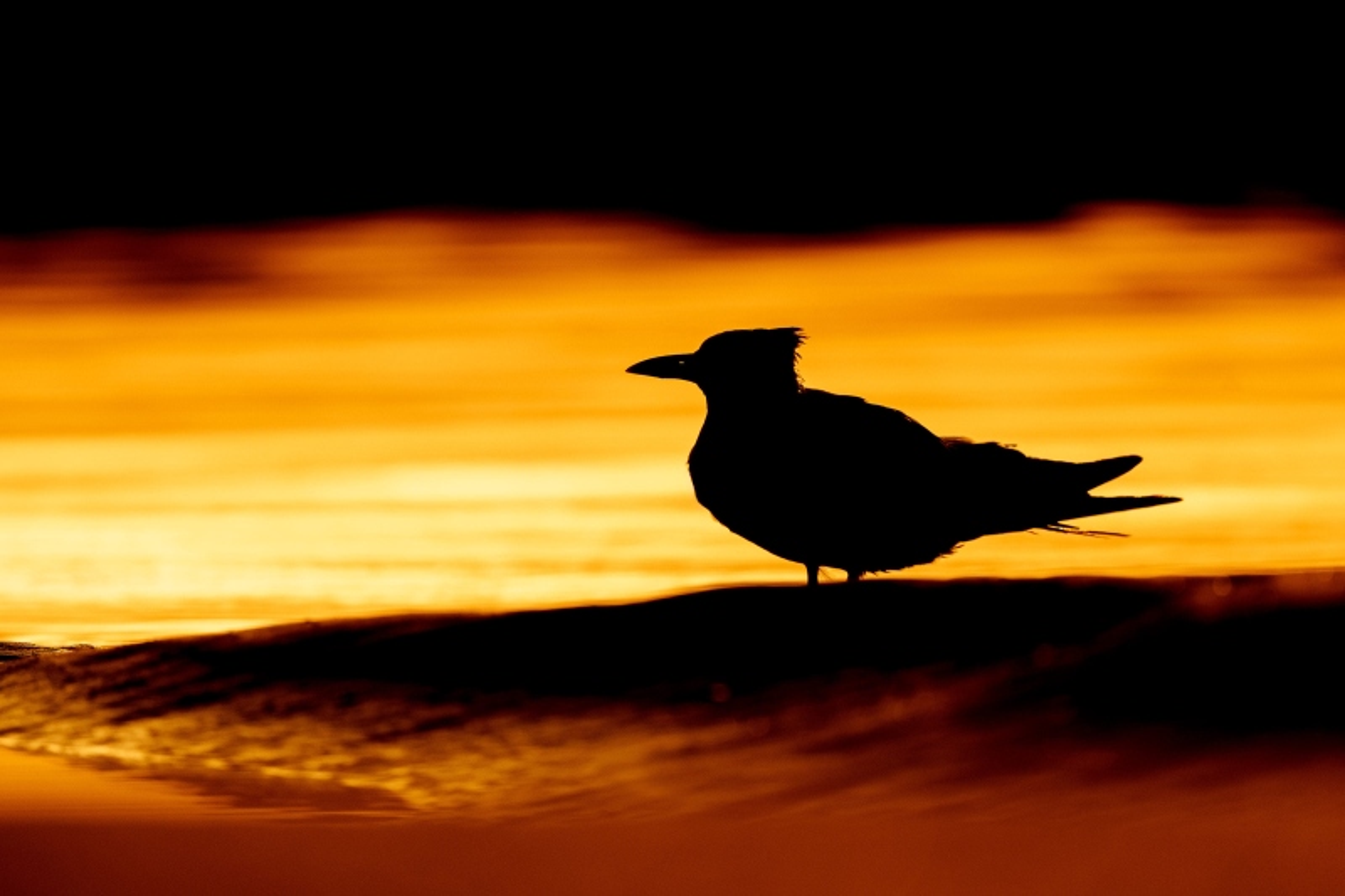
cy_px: 448
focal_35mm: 900
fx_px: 33616
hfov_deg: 2.3
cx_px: 672
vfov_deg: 1.5
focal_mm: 600
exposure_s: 1/2500
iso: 250
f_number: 4
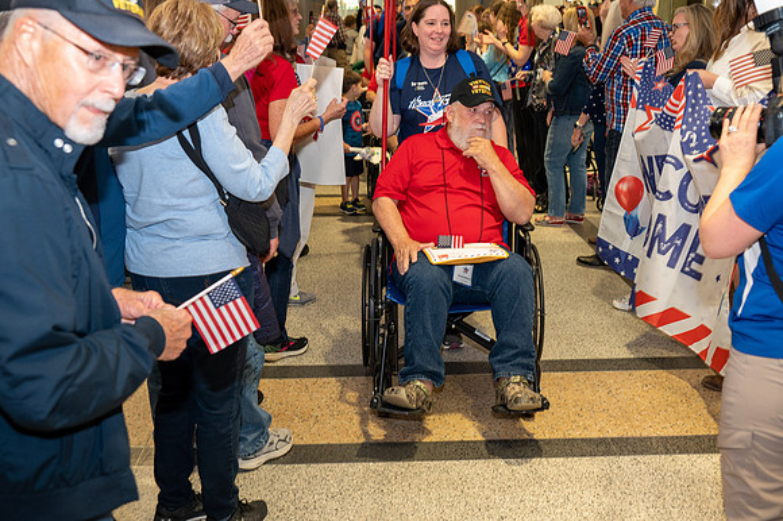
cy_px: 260
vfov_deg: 35.0
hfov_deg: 50.7
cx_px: 392
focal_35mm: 38
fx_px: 826
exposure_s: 1/40
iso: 1800
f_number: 5
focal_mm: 38
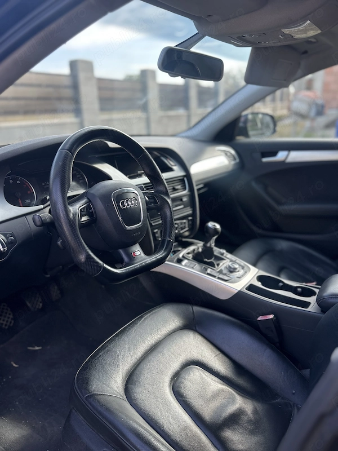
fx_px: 338
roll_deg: +1.7
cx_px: 169
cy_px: 226
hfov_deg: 53.1
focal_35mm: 26
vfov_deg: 67.3
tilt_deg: -19.0
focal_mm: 5.7
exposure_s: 1/397
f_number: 1.5
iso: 50
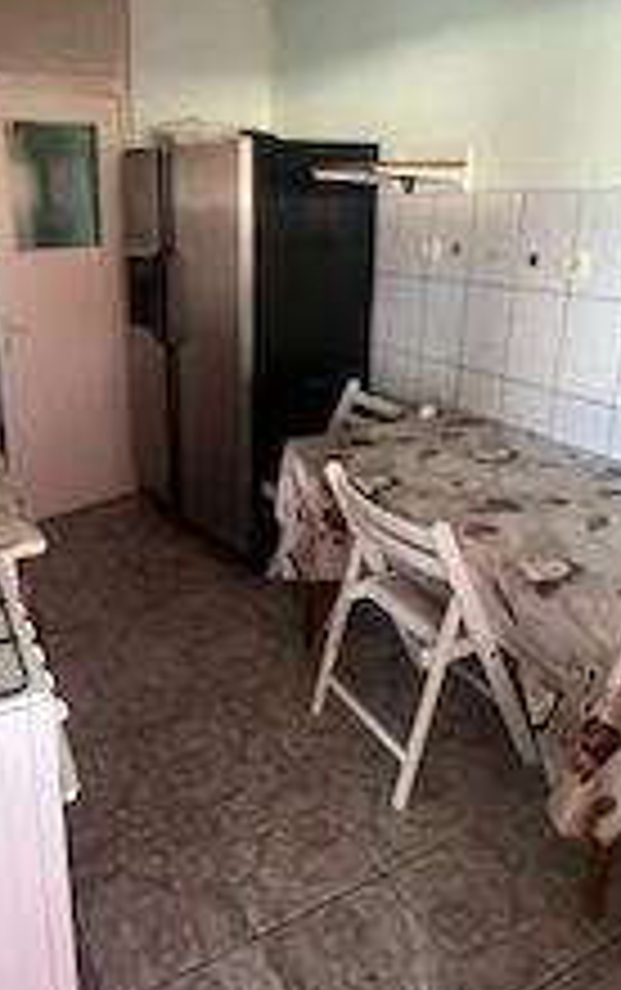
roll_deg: +0.8
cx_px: 207
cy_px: 410
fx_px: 675
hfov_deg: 48.6
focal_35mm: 25
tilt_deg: -16.6
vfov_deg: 71.9
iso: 640
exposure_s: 1/60
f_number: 1.8
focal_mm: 1.57
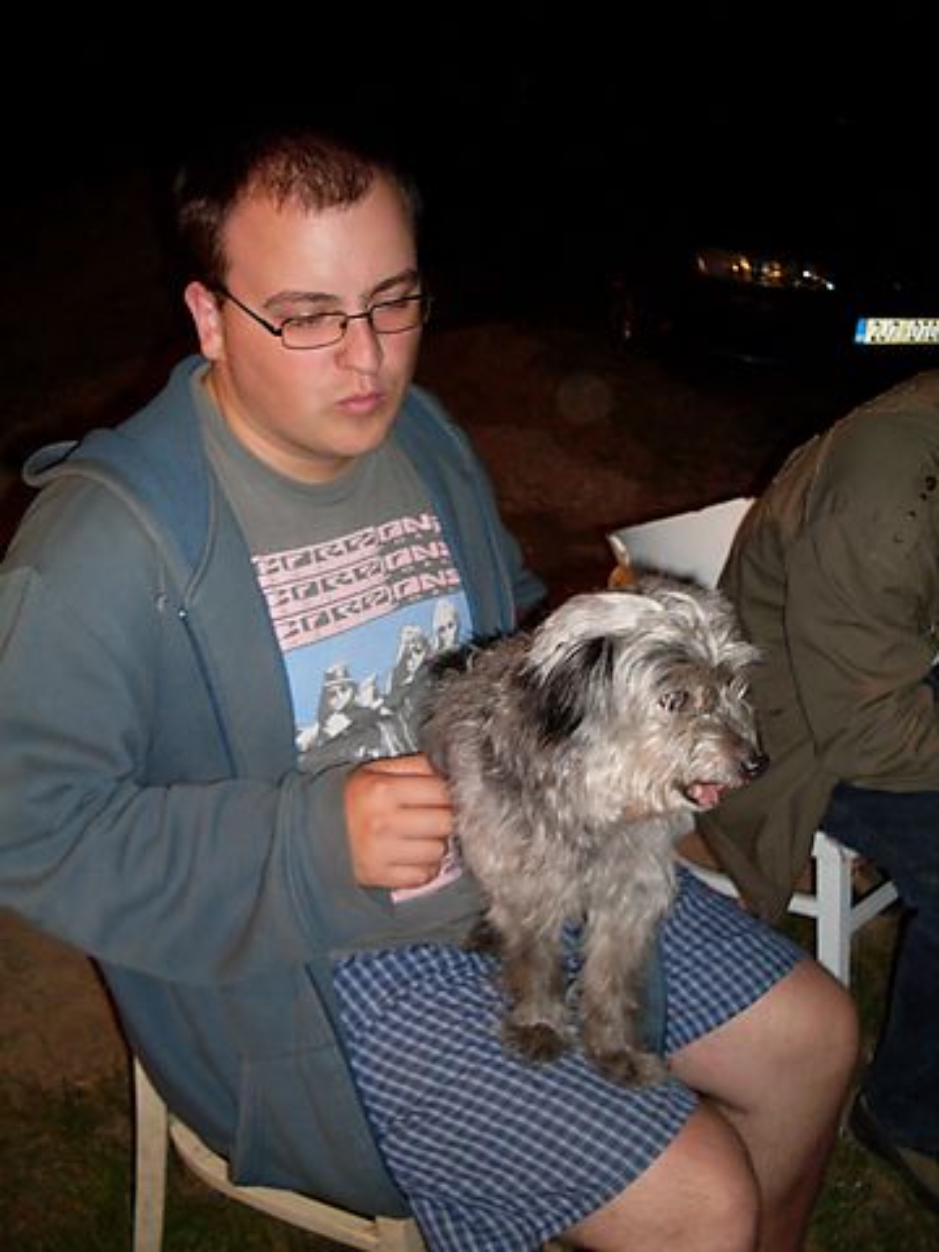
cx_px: 470
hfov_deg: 37.7
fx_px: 1374
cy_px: 626
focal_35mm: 38
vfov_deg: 49.0
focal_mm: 6.3
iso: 100
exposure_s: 1/45
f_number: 2.8
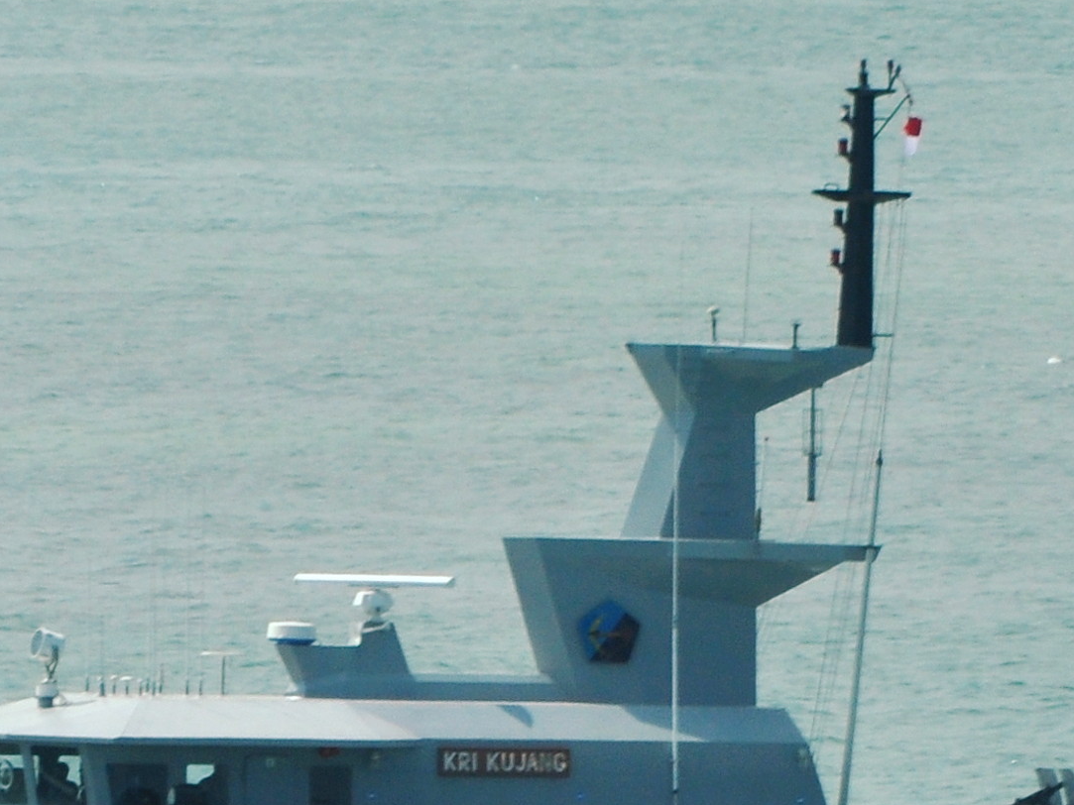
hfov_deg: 2.0
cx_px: 345
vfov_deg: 1.5
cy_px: 870
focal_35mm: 998
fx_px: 30958
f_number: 9
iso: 200
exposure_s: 1/200
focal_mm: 175
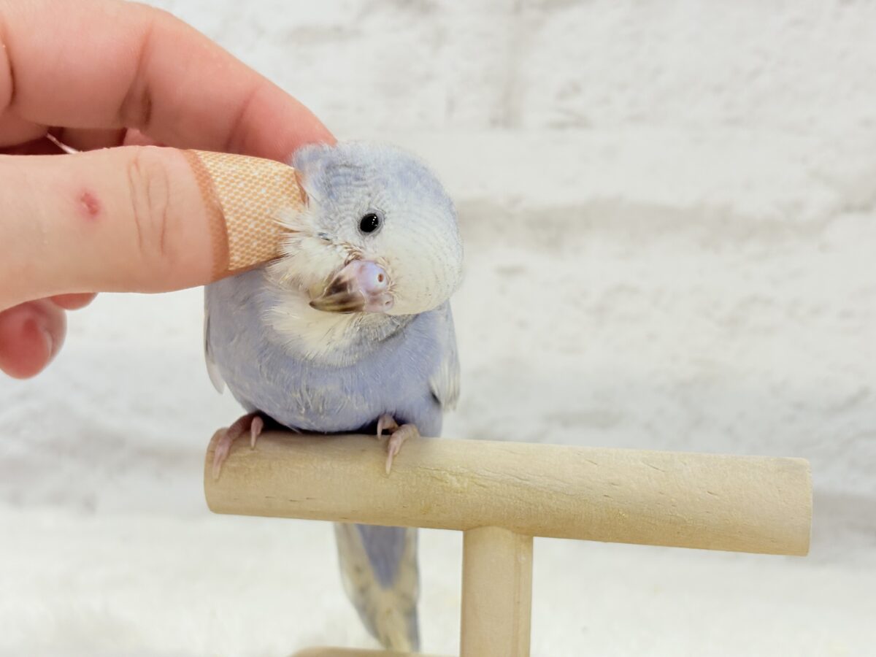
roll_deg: +0.1
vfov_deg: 28.0
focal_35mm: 52
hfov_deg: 36.8
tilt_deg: -7.6
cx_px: 438
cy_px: 328
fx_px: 1316
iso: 64
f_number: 1.6
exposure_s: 1/100
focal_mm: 5.96
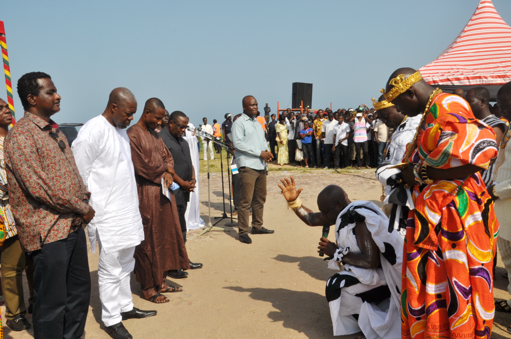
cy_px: 170
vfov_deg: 39.9
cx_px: 256
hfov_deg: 57.3
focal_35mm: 33
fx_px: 468
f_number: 14
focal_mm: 22
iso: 200
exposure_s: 1/200
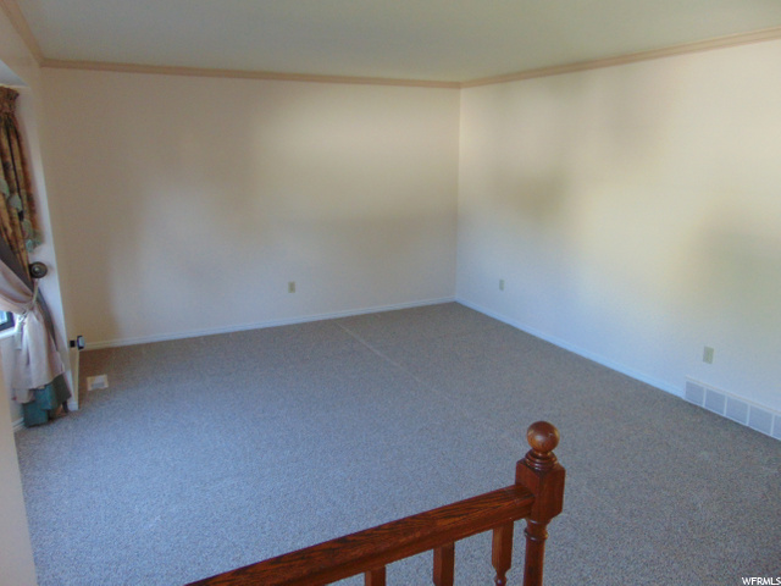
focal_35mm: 25
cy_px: 293
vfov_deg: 54.9
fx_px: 564
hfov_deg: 69.4
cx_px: 390
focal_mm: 4.5
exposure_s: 1/30
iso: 200
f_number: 3
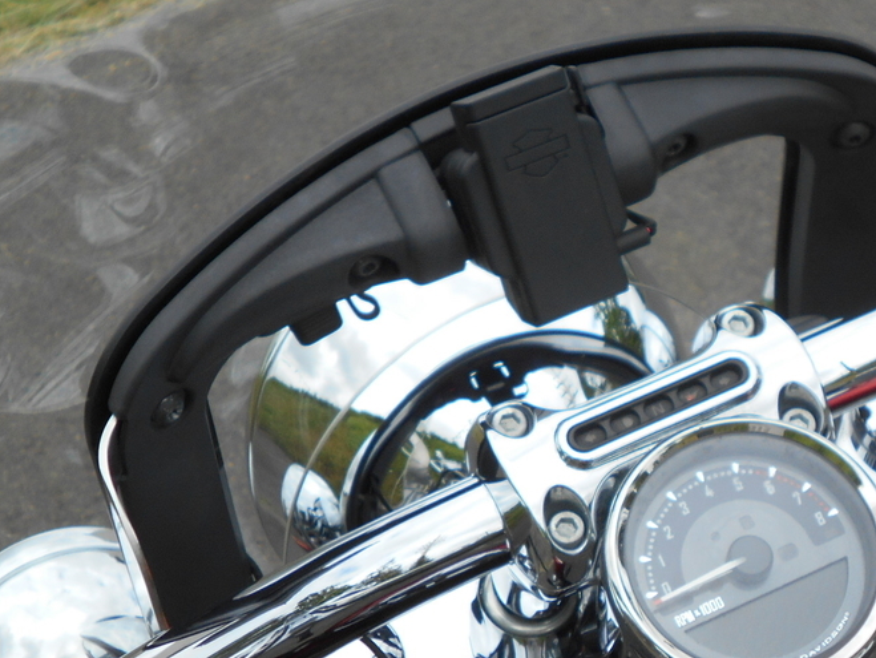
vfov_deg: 16.3
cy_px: 310
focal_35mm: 91
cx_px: 573
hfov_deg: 21.5
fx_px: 2304
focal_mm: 8.8
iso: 80
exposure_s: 1/250
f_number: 4.5
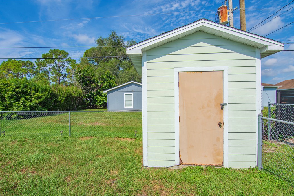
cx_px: 141
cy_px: 100
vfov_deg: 51.3
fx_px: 204
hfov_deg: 71.5
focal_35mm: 25
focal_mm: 16
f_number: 10
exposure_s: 1/250
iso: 100
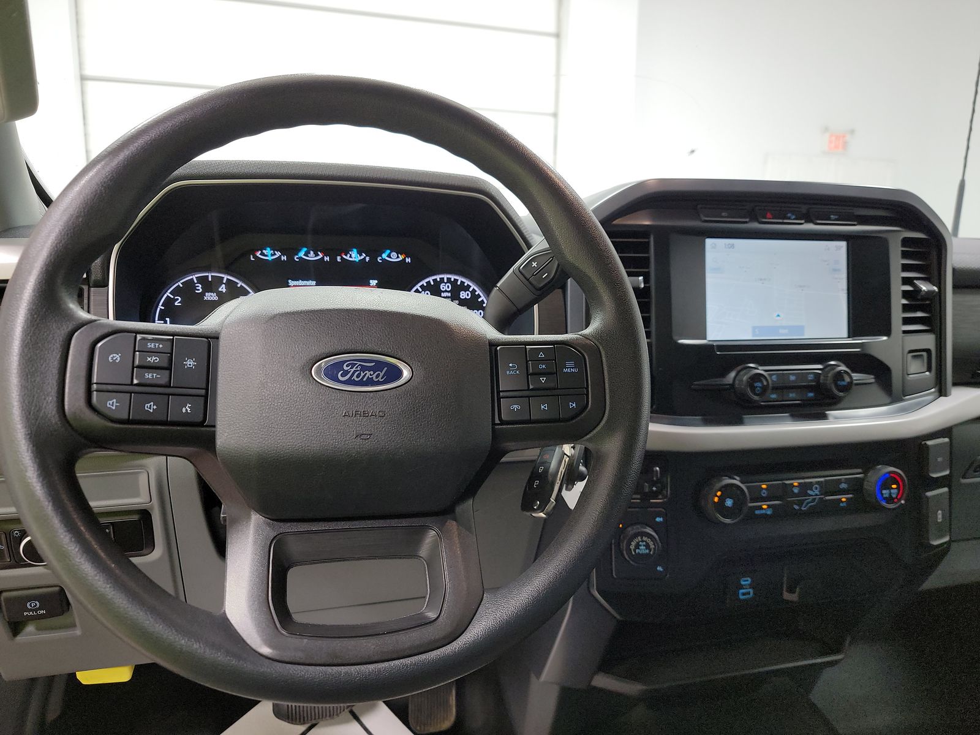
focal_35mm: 24
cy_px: 368
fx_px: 679
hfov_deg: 71.6
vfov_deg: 56.8
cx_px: 490
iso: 251
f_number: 1.8
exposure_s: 1/59
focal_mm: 6.7
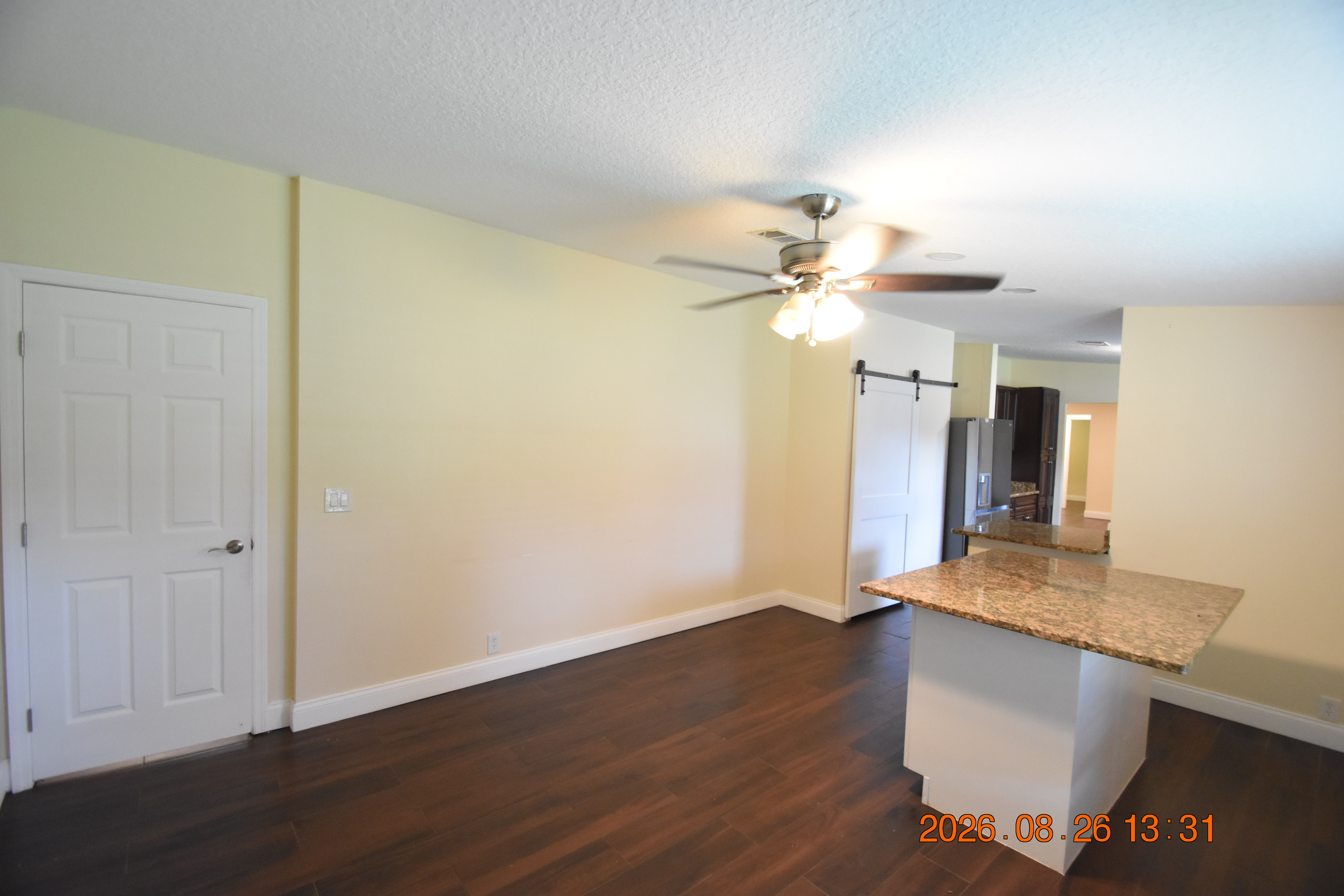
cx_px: 672
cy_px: 448
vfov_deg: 77.3
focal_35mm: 15
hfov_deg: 100.4
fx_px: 560
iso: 2200
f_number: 3.5
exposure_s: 1/60
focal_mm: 10
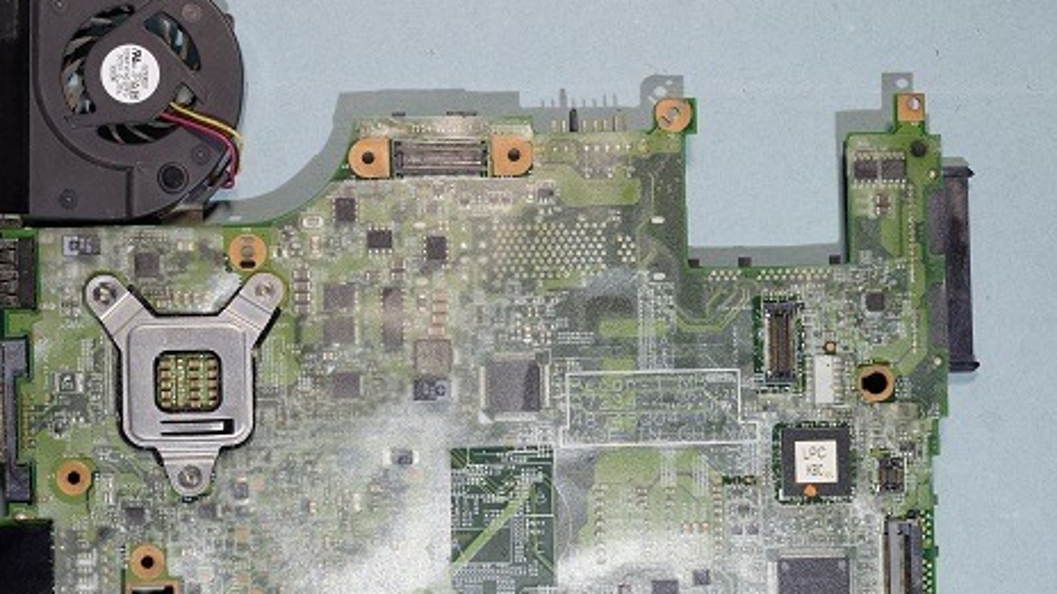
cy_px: 446
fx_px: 1850
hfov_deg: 31.8
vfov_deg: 18.1
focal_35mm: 66
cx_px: 403
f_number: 8
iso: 100
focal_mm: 26
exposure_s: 1/8
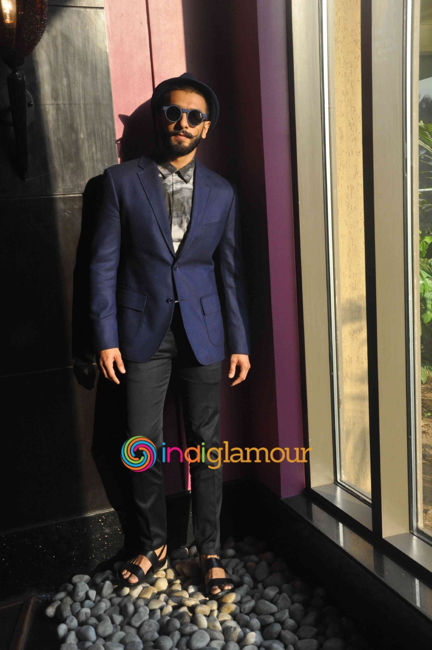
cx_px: 216
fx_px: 758
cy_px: 325
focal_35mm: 42
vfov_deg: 46.5
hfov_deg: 31.8
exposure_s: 1/160
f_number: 10
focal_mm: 28
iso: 1000
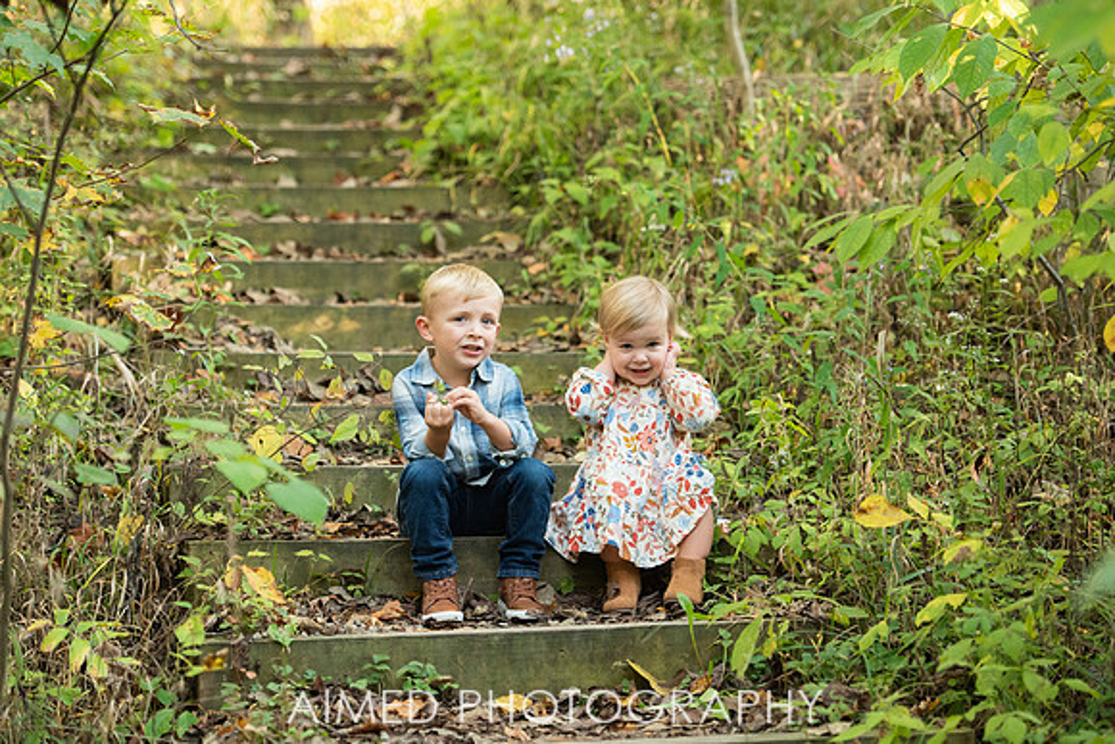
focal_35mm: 110
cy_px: 372
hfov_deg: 18.6
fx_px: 3402
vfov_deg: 12.5
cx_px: 558
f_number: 3.5
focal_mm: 105
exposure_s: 1/500
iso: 1250
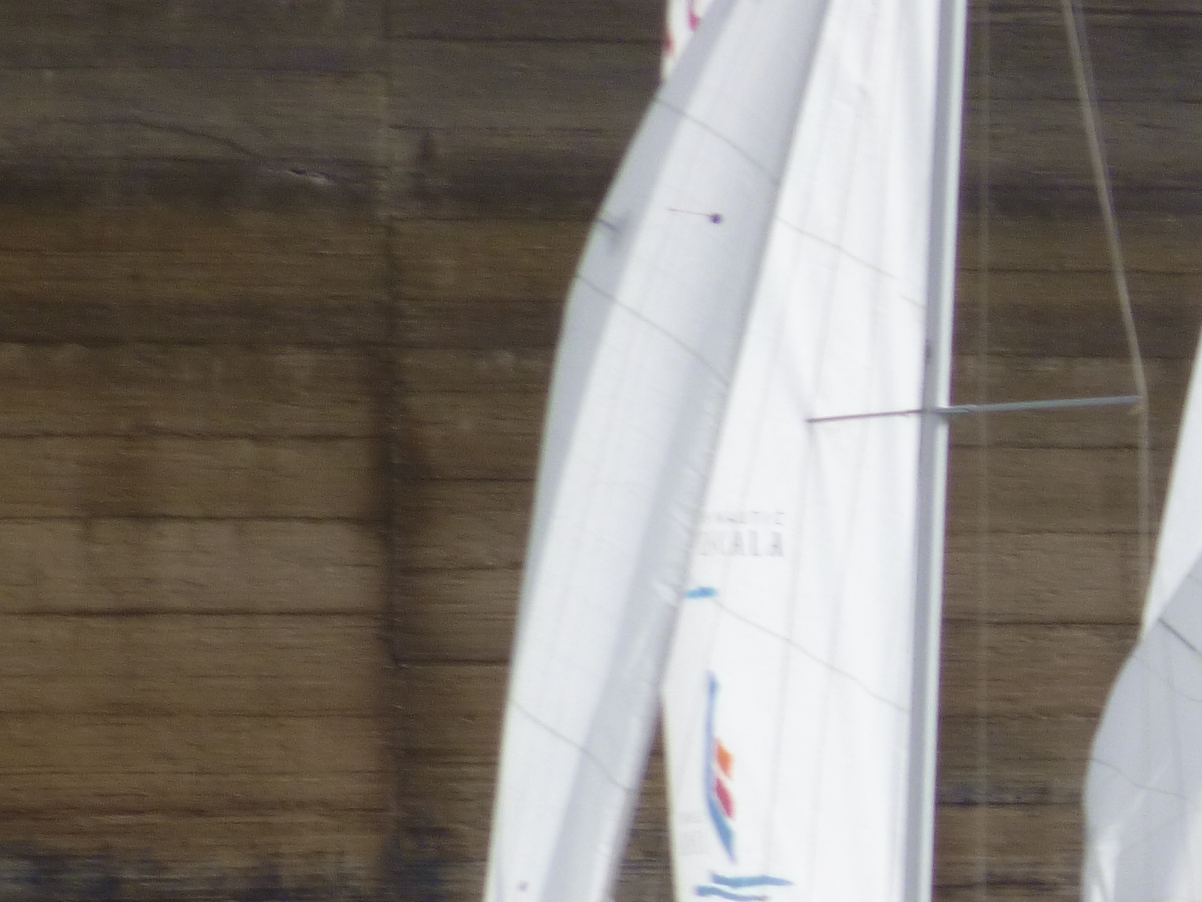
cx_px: 1358
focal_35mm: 707
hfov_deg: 2.8
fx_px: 24552
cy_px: 1101
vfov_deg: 2.1
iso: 100
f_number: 5.9
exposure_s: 1/400
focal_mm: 45
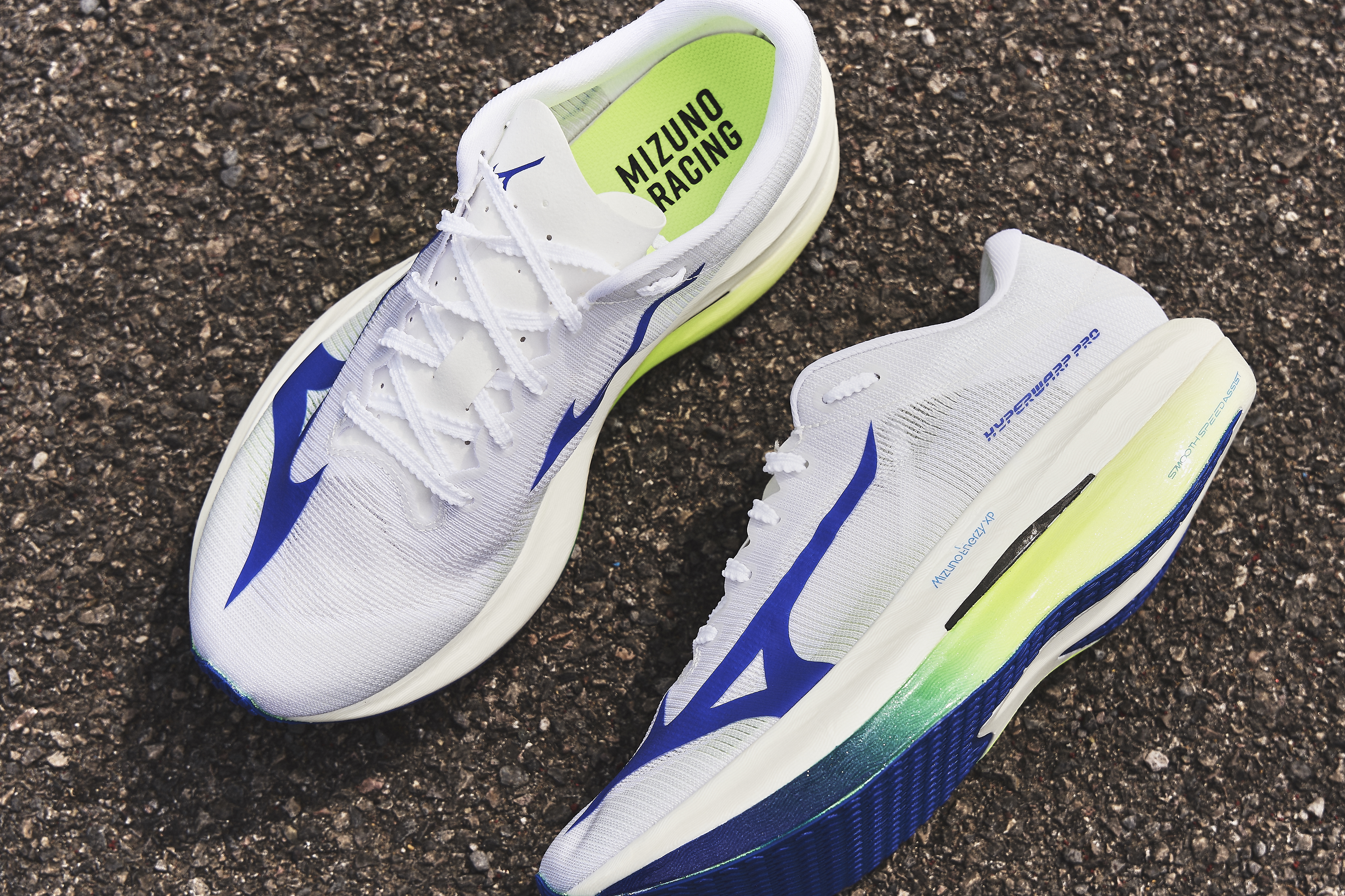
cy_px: 480
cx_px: 790
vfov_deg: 24.6
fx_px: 2055
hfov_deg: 36.1
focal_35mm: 55
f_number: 5.6
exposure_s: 1/800
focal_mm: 40
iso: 100
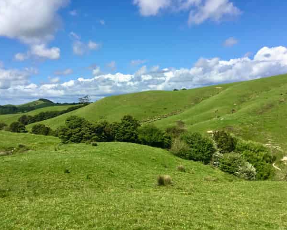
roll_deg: +0.8
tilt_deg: -2.6
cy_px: 116
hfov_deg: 54.2
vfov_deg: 44.5
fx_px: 280
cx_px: 139
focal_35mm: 33
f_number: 2.4
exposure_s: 1/1812
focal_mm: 3.3
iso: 25
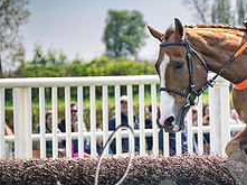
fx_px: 2515
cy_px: 141
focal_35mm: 353
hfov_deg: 5.6
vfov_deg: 4.2
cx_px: 318
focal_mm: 98
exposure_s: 1/2500
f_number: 4
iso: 200
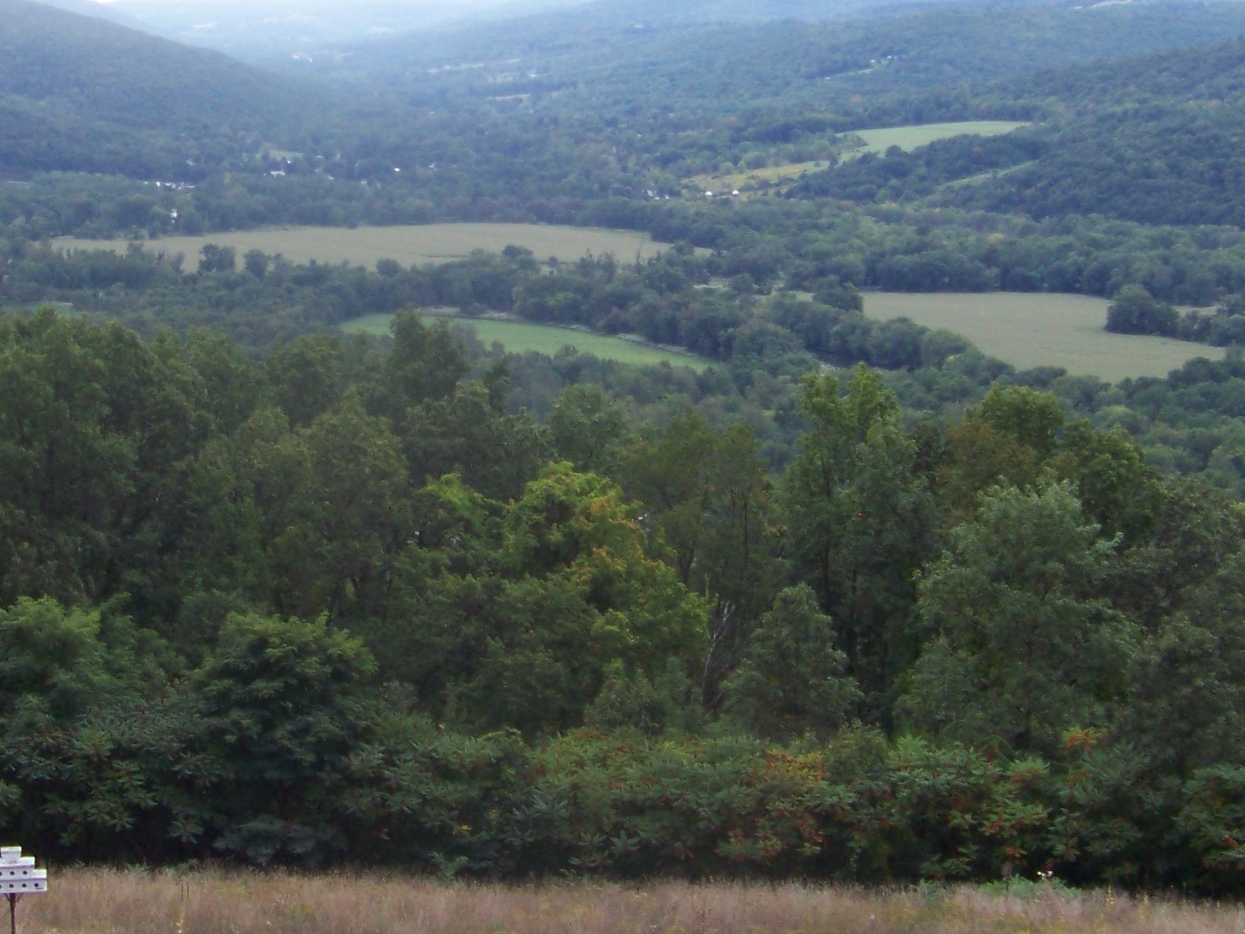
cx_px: 459
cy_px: 199
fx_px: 2949
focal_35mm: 82
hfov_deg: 23.8
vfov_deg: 17.9
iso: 69
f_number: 2.8
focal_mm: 5.85
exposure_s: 1/125
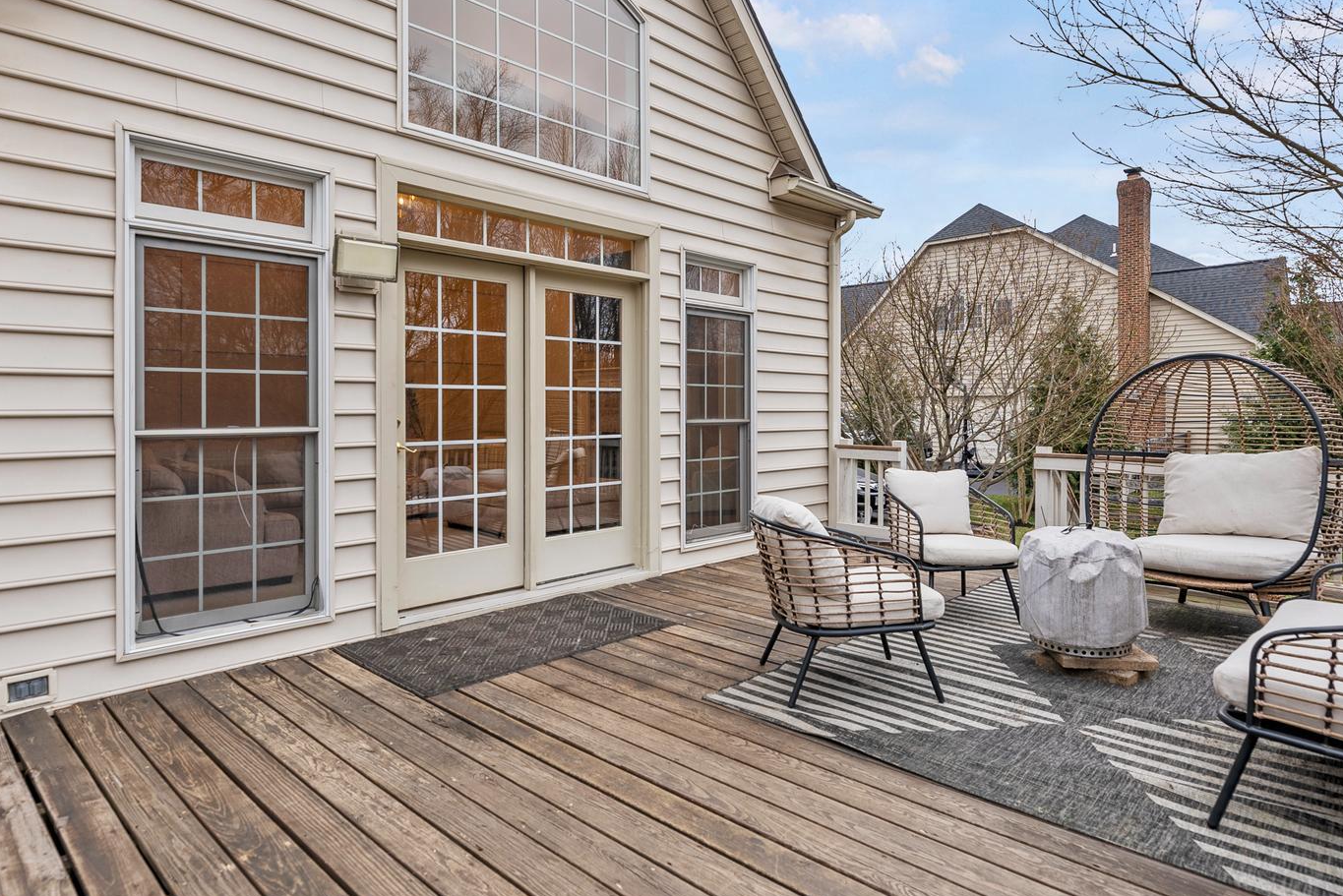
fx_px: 784
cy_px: 402
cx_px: 687
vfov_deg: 59.4
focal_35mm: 21
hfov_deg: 81.2
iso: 80
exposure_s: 1/60
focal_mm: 14
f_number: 4
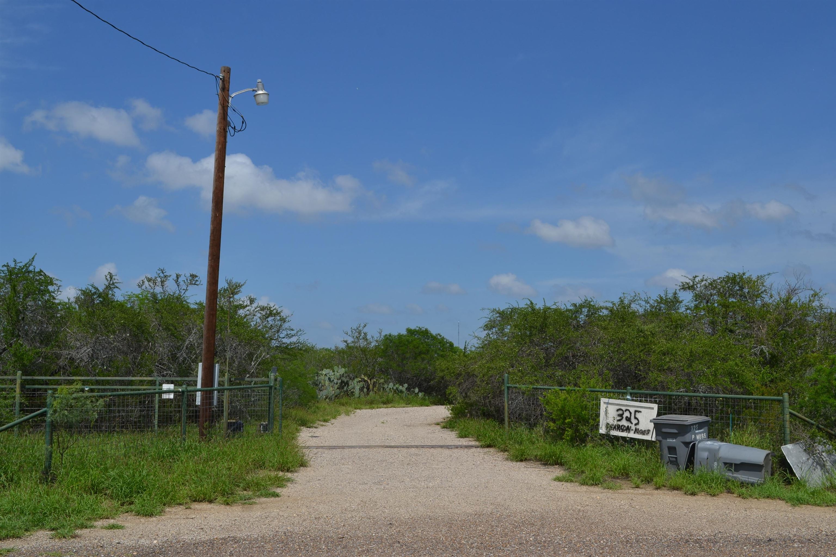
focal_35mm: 36
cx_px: 418
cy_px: 278
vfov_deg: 36.9
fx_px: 836
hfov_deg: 53.1
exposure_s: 1/320
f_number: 9
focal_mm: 24
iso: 100
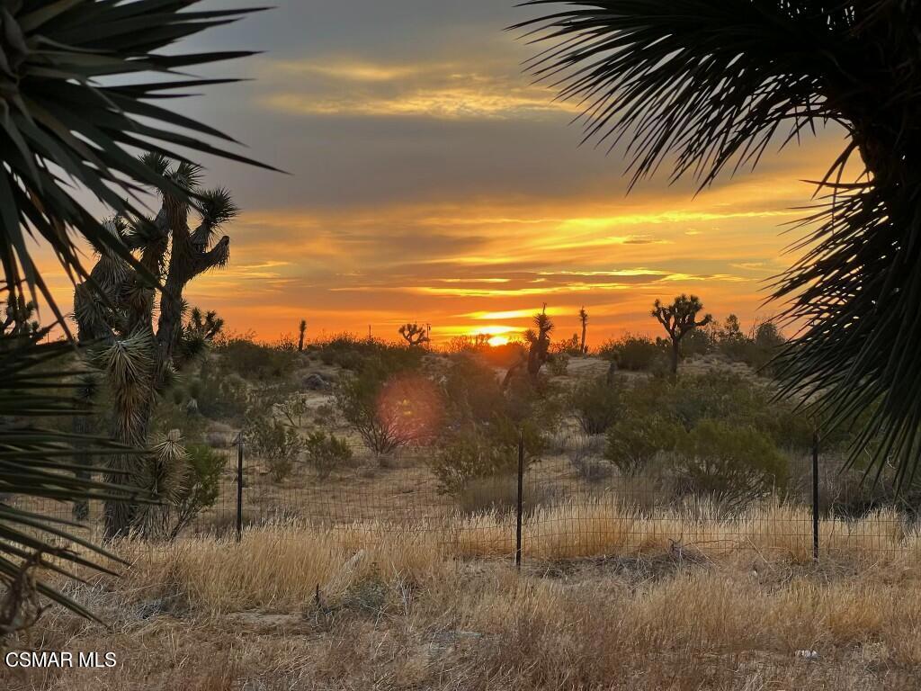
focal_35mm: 77
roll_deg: +0.8
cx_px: 460
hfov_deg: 25.3
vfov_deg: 19.1
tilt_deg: +0.4
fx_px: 2049
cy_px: 346
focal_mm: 9
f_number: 2.8
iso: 50
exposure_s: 1/99
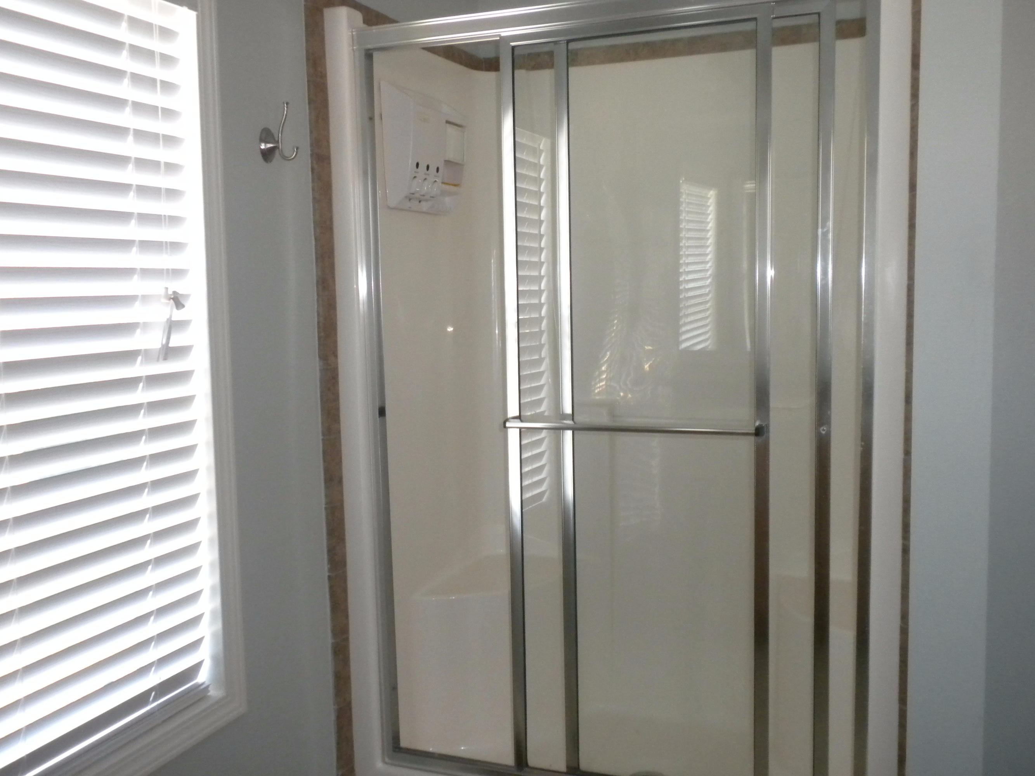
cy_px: 388
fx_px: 1106
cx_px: 518
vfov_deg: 38.7
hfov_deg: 50.1
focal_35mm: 37
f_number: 3.5
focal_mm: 6.6
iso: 400
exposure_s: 1/30
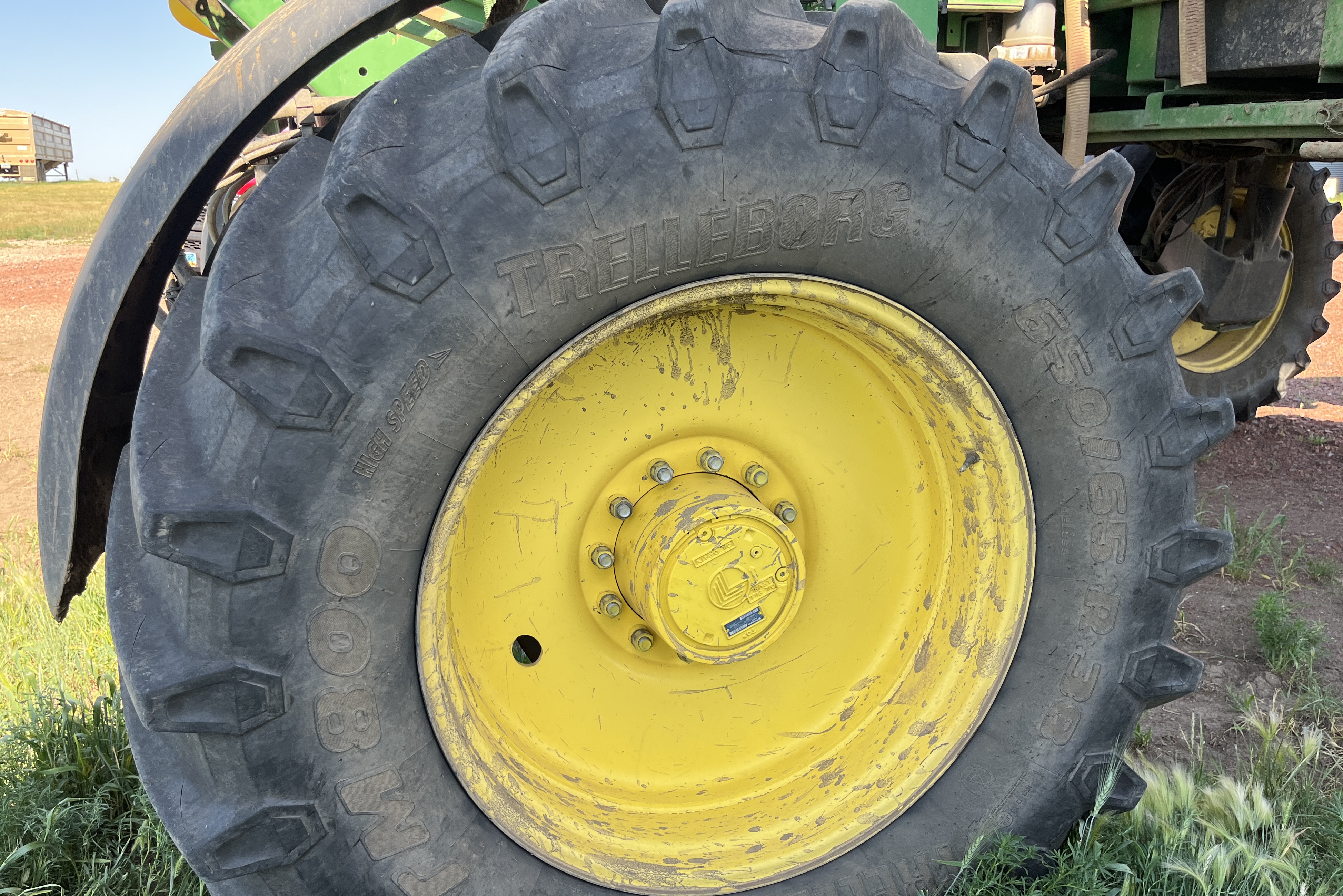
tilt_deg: -15.7
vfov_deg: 46.3
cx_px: 664
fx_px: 1044
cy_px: 507
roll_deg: +0.4
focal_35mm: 28
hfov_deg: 65.5
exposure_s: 1/430
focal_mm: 5.1
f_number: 1.6
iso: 50
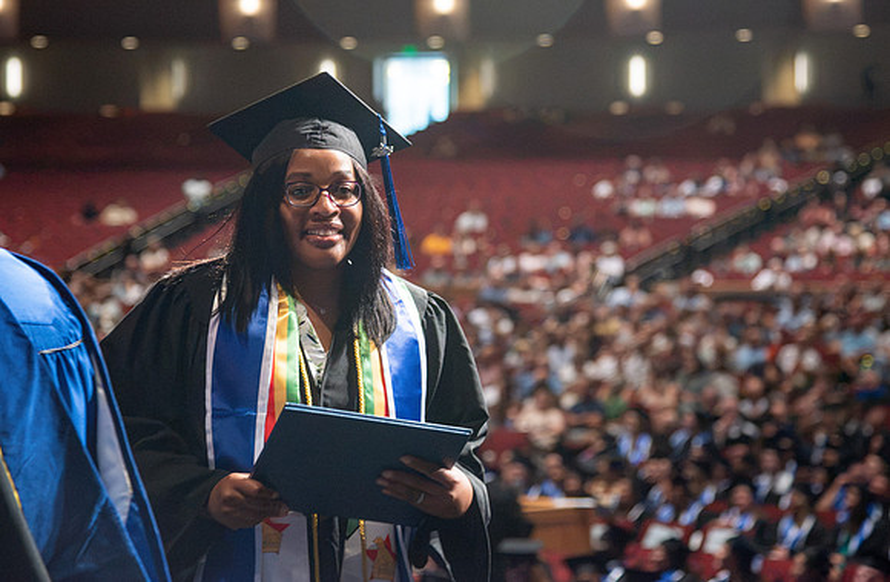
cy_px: 200
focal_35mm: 122
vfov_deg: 11.0
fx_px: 3008
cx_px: 446
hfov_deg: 16.8
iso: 4000
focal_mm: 92
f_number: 4
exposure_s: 1/200
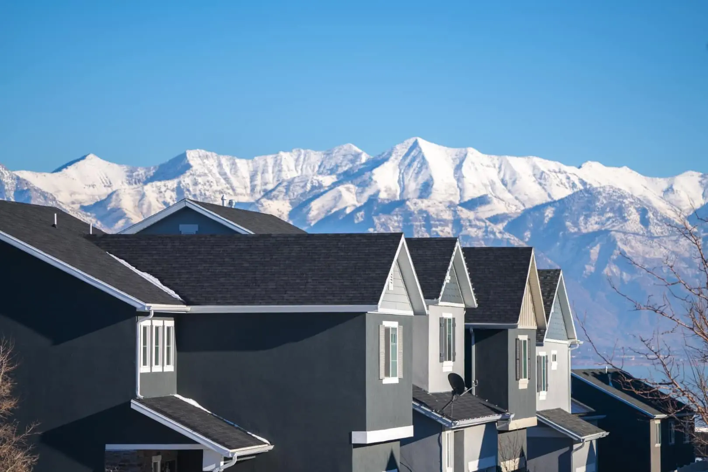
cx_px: 354
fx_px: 3245
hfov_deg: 12.5
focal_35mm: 165
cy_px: 236
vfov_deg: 8.3
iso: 100
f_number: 5
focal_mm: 165
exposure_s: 1/640
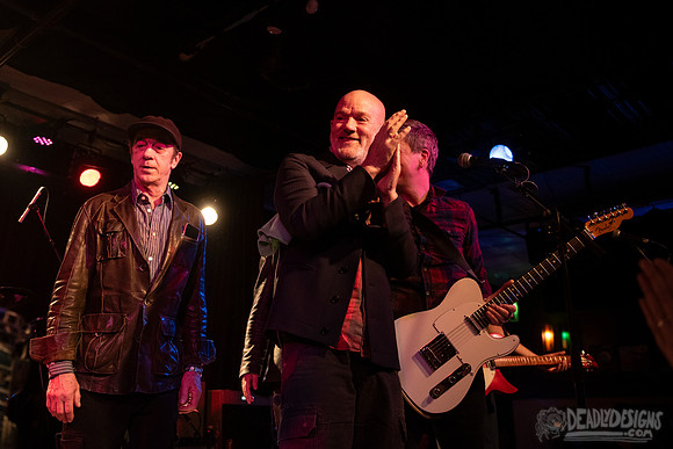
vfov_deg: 38.4
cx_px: 303
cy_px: 174
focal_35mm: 34
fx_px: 641
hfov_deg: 55.3
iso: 2000
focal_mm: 28
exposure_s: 1/200
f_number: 3.2
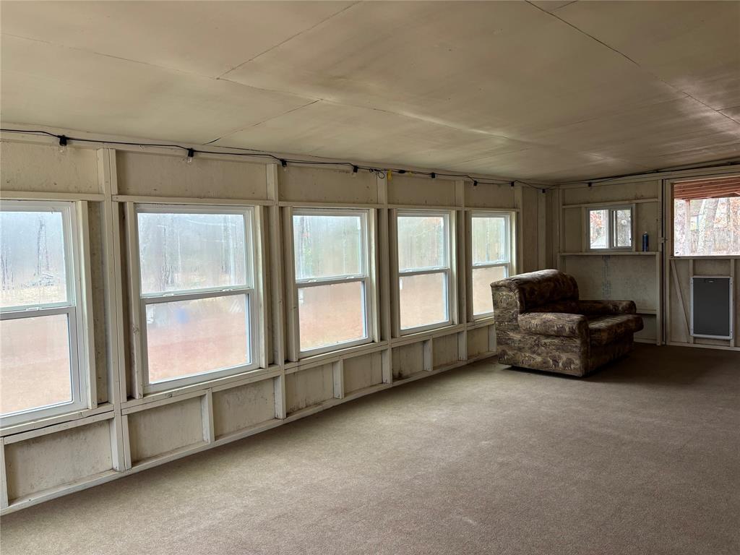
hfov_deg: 67.3
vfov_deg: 53.1
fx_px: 556
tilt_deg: -3.4
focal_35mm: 26
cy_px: 278
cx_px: 370
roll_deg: +2.1
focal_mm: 5.96
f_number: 1.6
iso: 80
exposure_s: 1/60
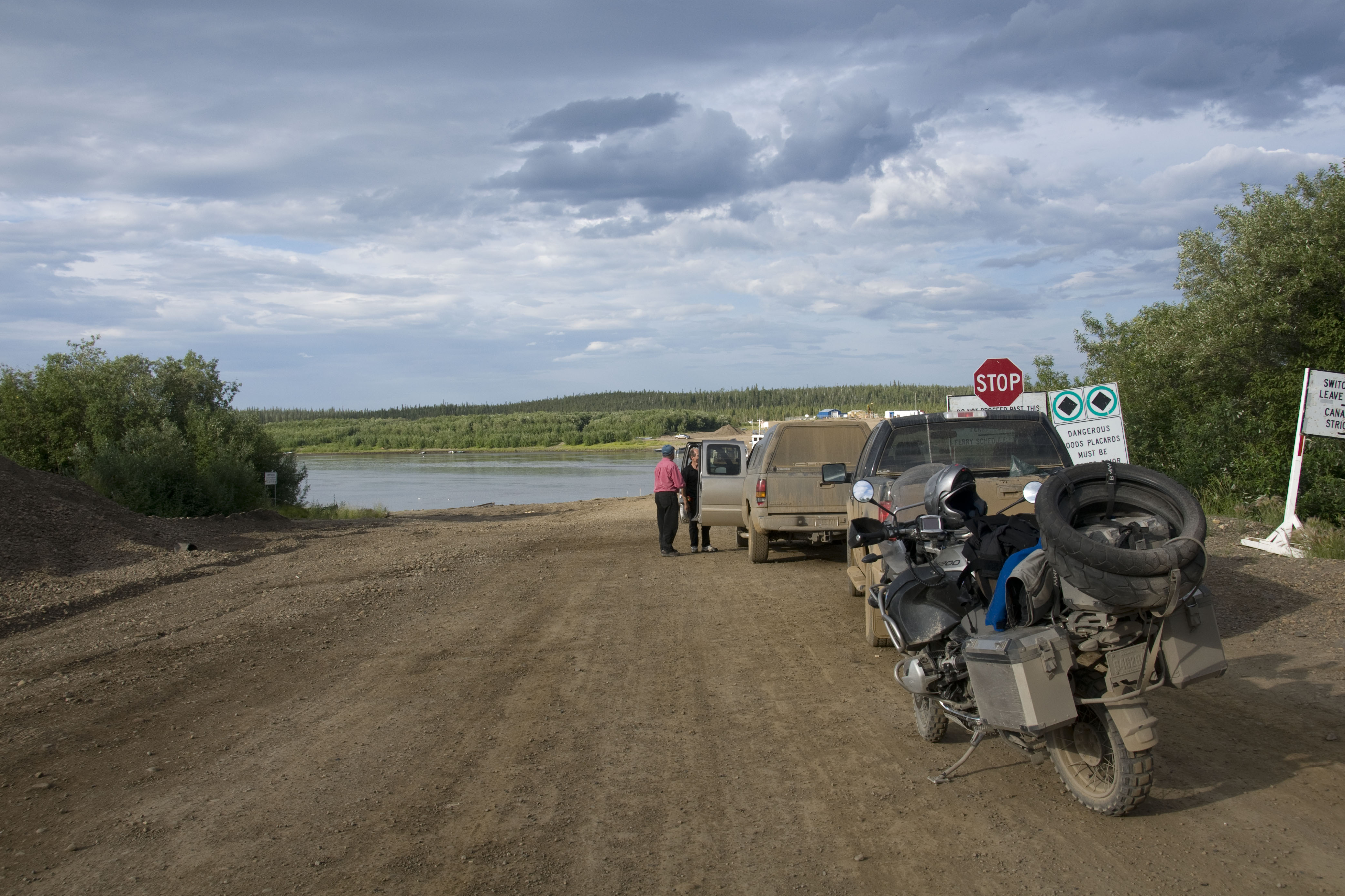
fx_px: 1270
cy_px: 444
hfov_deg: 55.8
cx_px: 690
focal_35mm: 34
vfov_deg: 38.9
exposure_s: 1/250
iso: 200
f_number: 8
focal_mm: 22
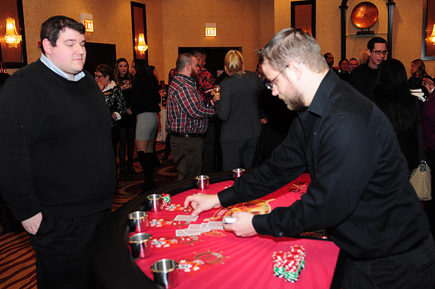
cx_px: 218
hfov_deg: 53.2
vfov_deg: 36.8
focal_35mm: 36
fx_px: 434
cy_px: 144
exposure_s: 1/60
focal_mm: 24
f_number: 4
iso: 800
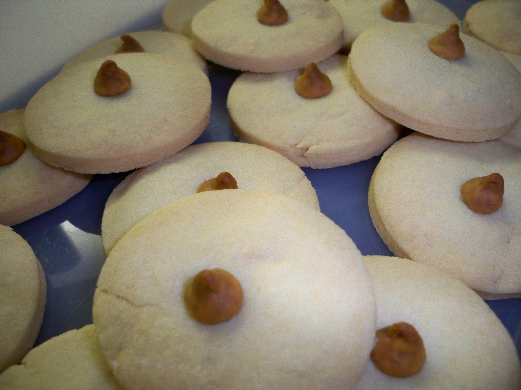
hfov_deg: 52.6
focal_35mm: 35
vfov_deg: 40.7
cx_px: 260
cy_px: 195
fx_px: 527
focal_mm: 6.3
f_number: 3.1
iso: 200
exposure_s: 1/60
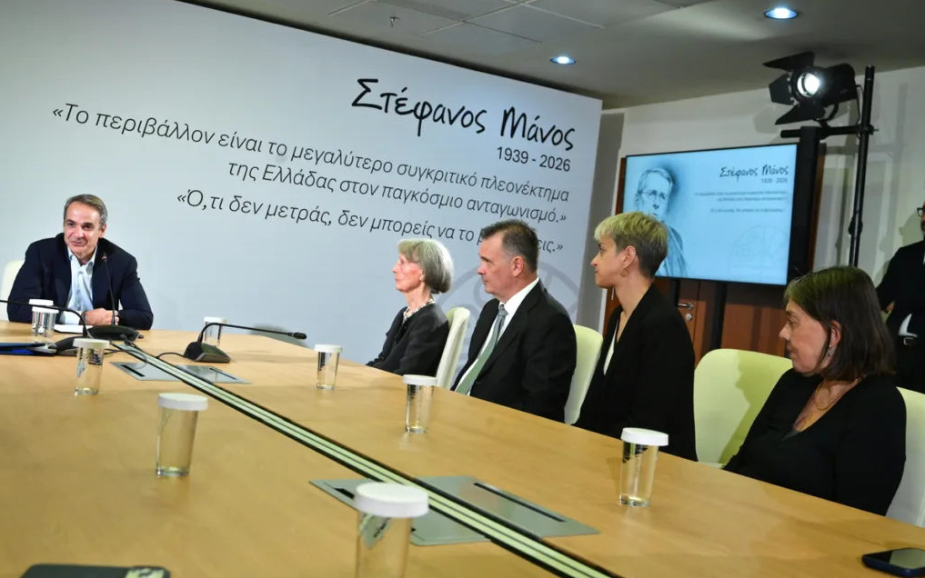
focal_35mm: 39
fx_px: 983
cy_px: 287
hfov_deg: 50.4
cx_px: 463
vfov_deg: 32.8
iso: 6400
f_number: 6.3
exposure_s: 1/500
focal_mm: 38
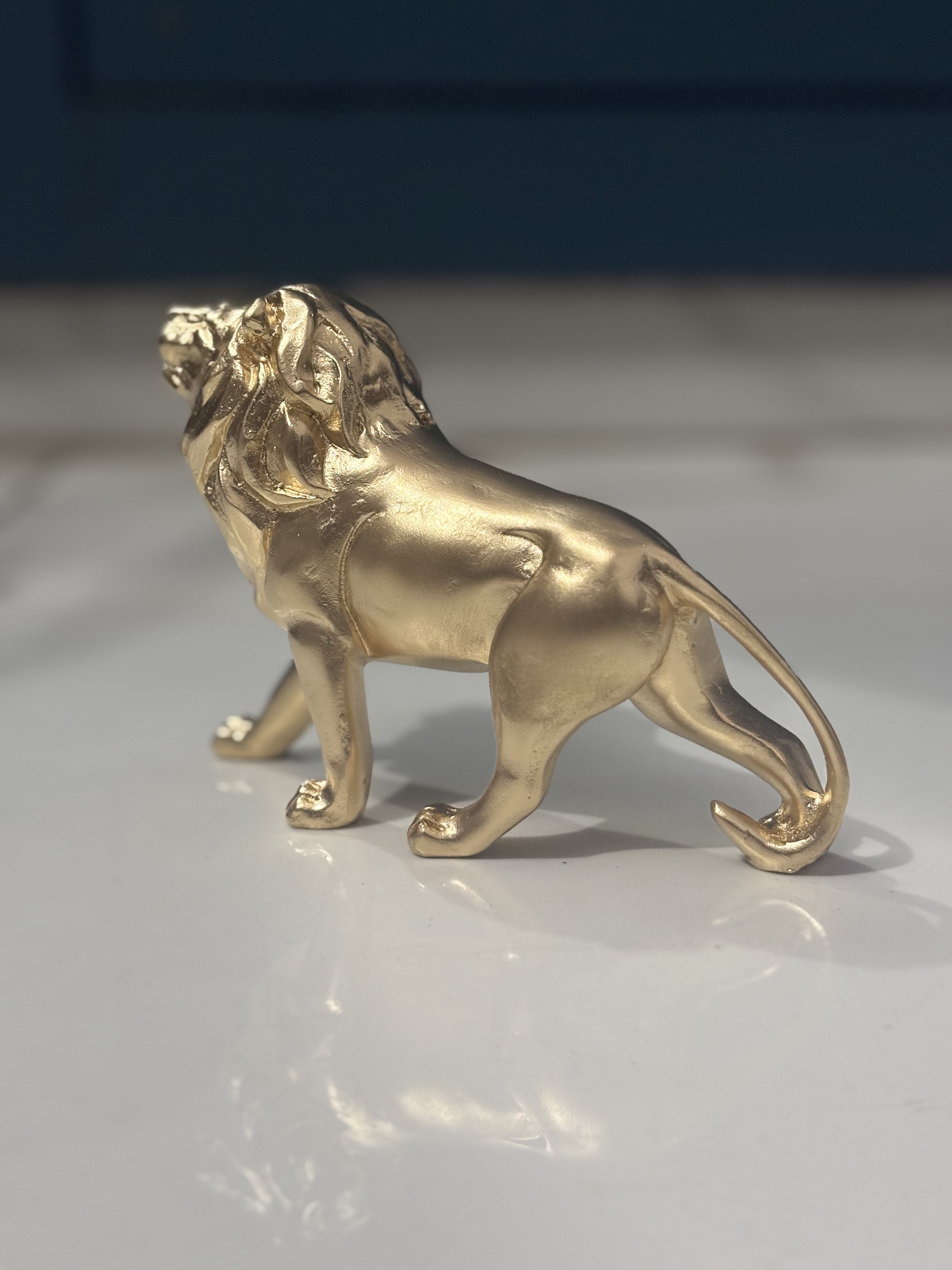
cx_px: 476
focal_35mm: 52
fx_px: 1907
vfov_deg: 36.8
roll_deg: -0.2
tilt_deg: -14.8
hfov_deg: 28.0
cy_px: 635
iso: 250
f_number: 1.6
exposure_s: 1/33
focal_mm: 5.96
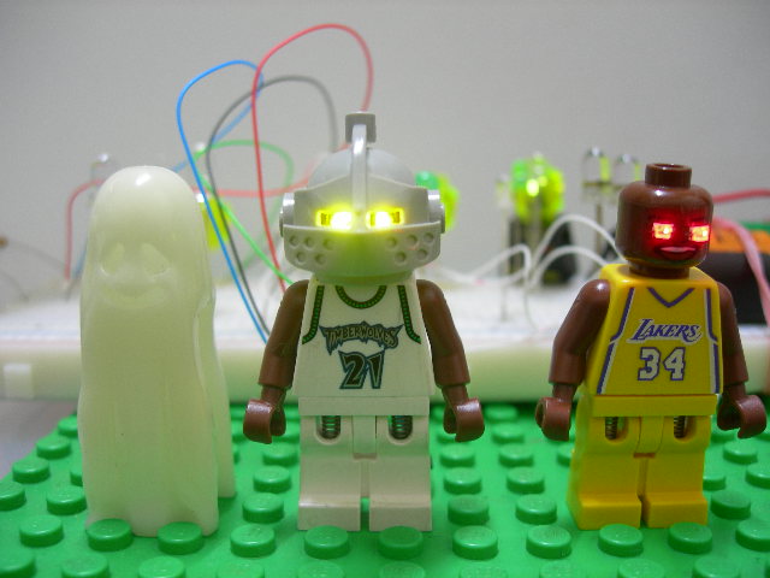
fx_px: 845
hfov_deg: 49.0
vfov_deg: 37.7
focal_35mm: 38
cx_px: 385
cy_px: 289
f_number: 2.8
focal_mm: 7.8
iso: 81
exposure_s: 1/3.5
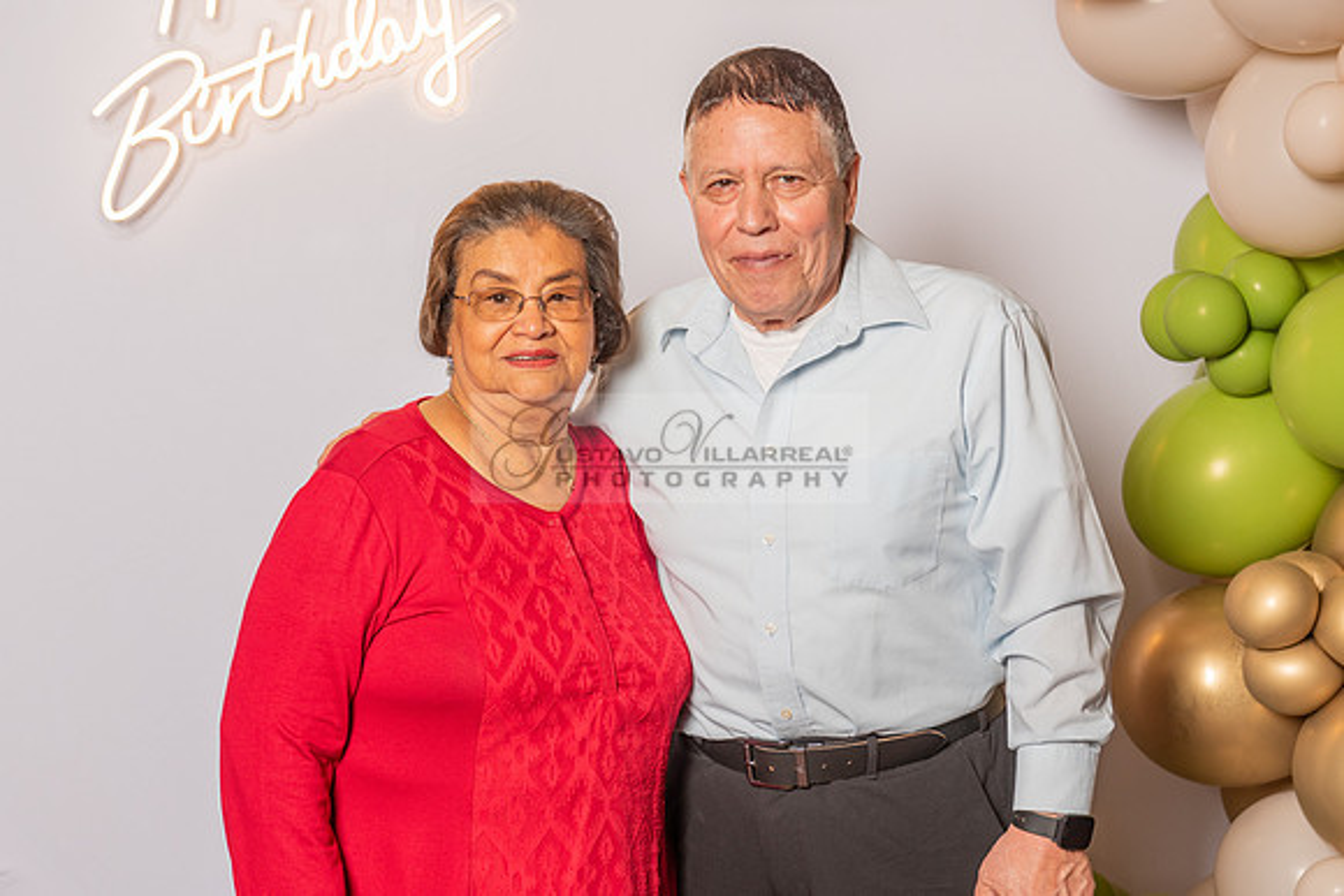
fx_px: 2708
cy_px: 526
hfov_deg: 27.9
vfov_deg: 18.8
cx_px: 621
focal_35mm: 73
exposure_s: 1/250
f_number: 4
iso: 250
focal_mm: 52
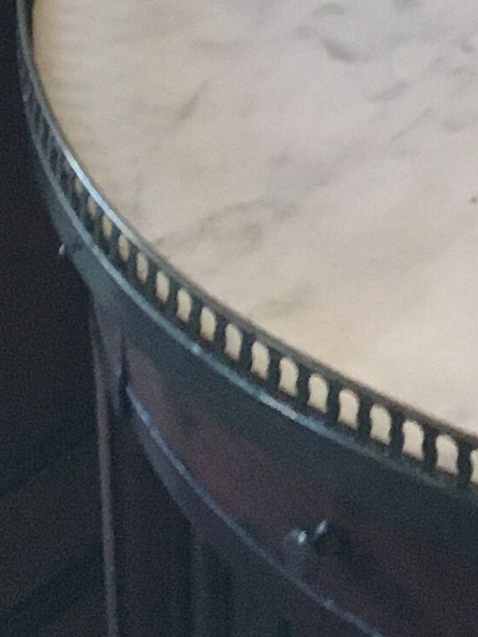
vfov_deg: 10.5
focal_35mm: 158
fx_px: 2909
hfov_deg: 8.9
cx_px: 899
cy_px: -946
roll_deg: -0.8
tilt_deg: -15.0
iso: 200
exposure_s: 1/20
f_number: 2.2
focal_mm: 4.15
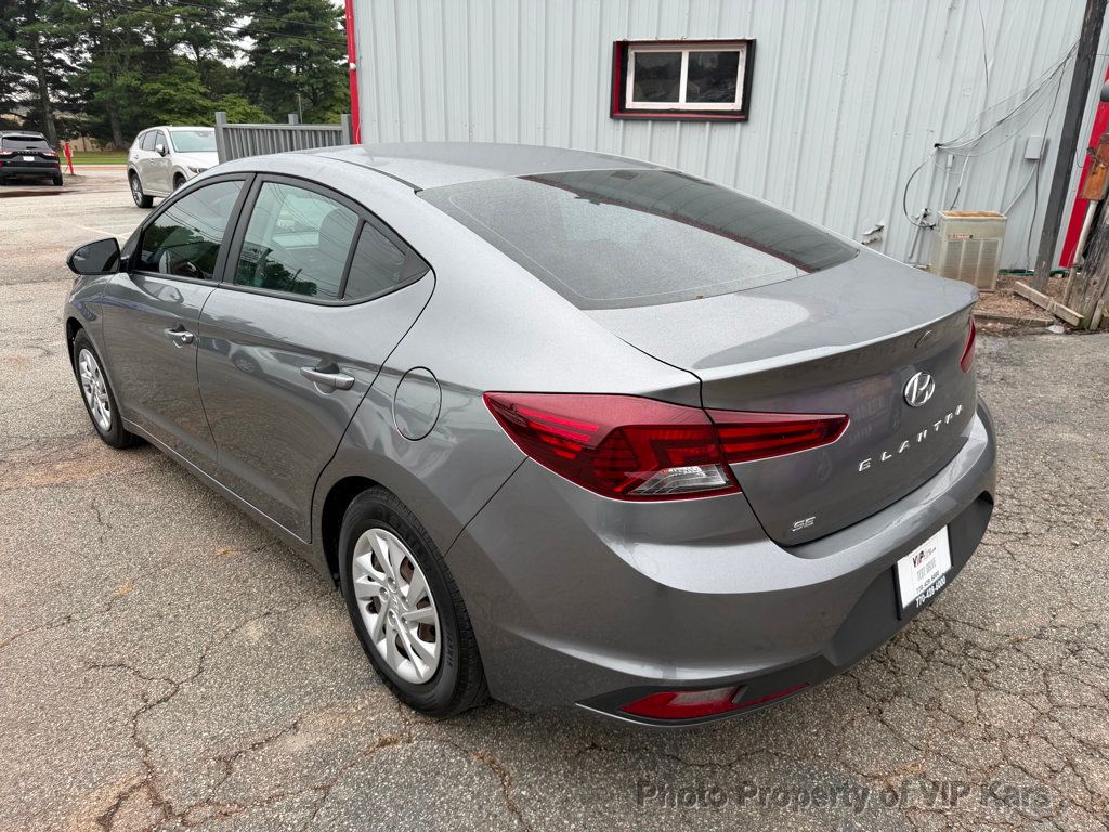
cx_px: 554
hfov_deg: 71.6
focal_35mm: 24
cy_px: 416
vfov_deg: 56.8
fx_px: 769
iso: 80
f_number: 1.78
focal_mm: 6.76
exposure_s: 1/397
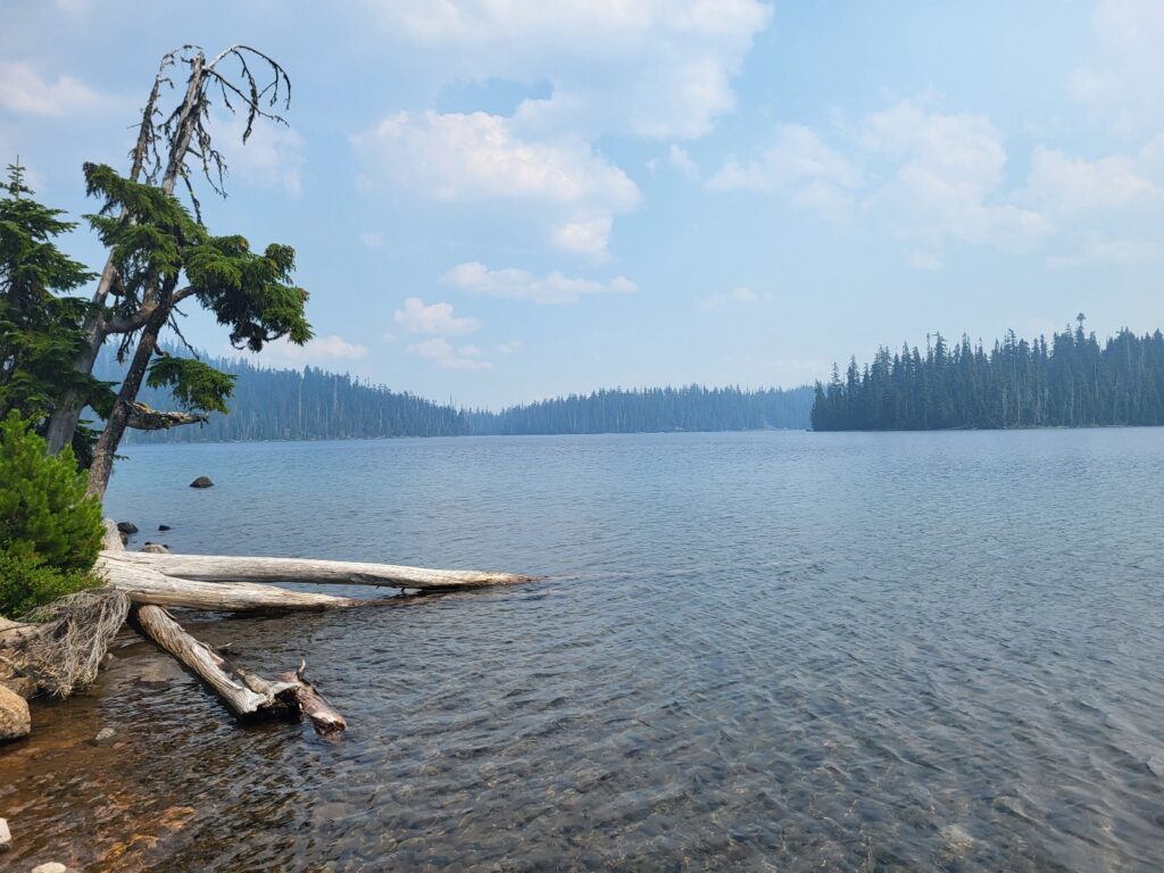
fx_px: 874
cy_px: 436
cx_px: 582
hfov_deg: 67.3
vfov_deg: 53.1
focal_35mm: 26
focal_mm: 5.4
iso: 40
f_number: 1.8
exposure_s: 1/3333
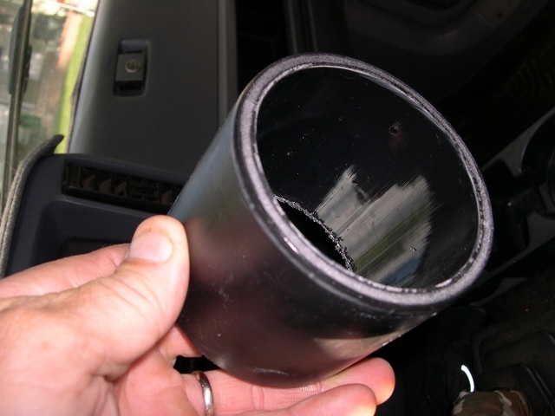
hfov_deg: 49.0
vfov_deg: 37.7
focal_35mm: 38
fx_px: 609
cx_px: 278
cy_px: 208
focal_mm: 8
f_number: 7.6
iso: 100
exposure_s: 1/30
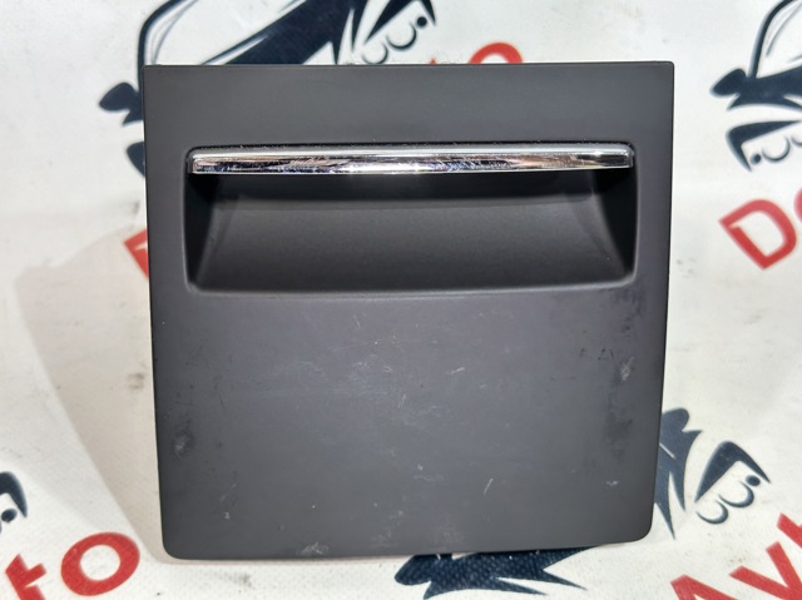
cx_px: 401
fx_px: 1111
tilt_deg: -40.5
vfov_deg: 30.2
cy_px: 300
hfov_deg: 39.7
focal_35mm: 48
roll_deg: -2.6
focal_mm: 6.86
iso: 100
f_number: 1.78
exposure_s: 1/50
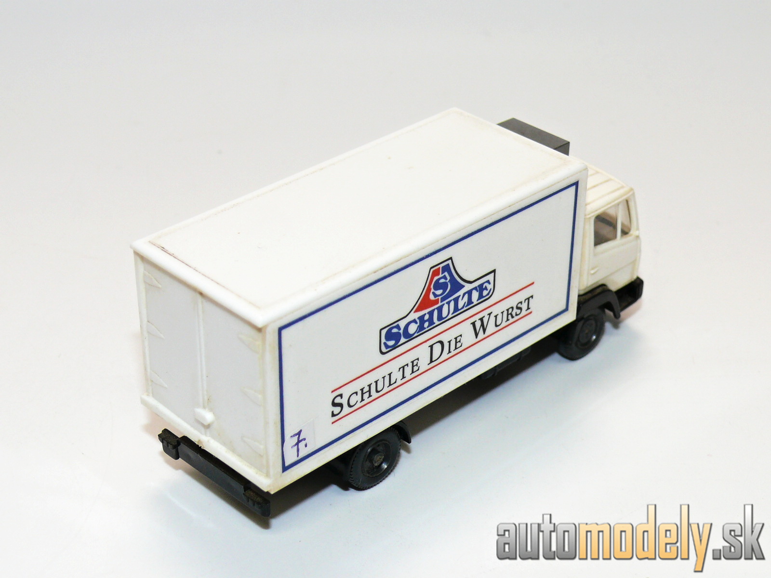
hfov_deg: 26.3
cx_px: 386
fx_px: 1648
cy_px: 289
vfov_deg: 19.9
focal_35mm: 74
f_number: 4
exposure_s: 1/30
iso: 100
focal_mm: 11.2
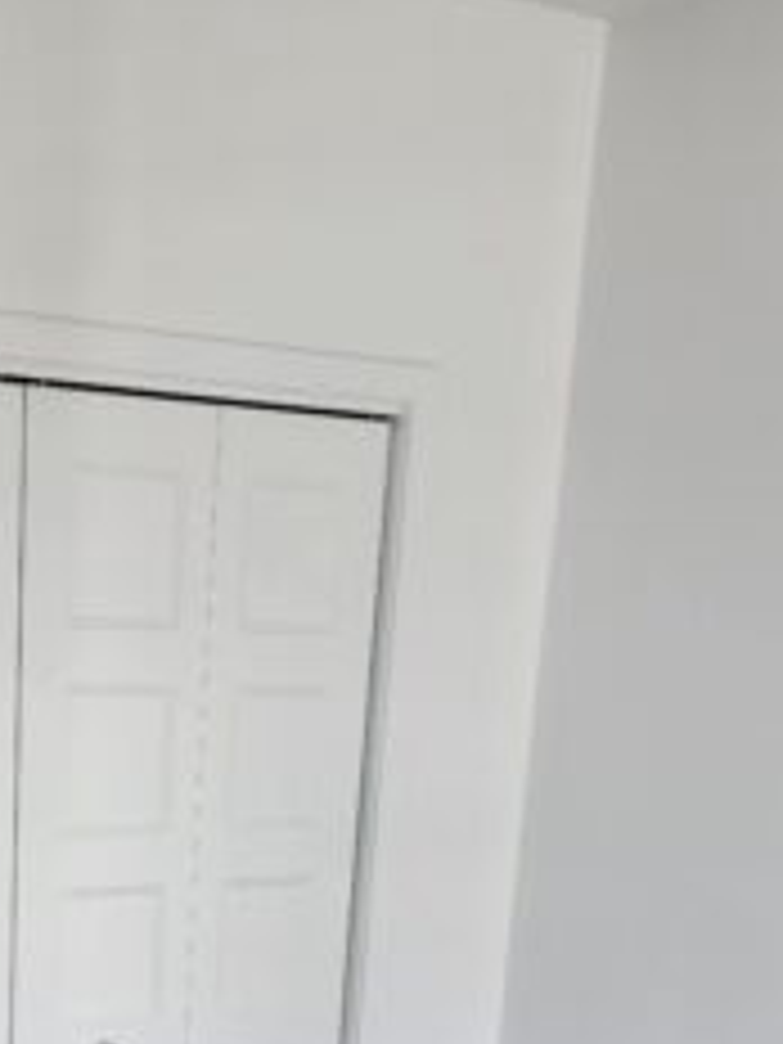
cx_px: 110
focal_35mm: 53
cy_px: 1040
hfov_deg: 26.8
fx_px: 1598
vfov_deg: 33.2
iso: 100
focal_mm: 5.54
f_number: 1.8
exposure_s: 1/180
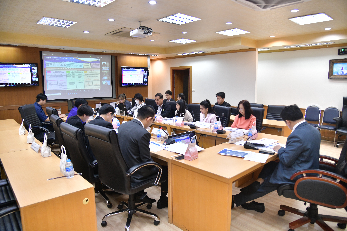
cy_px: 116
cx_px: 174
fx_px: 231
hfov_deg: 73.7
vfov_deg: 53.1
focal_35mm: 24
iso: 2000
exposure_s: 1/200
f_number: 4
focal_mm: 24
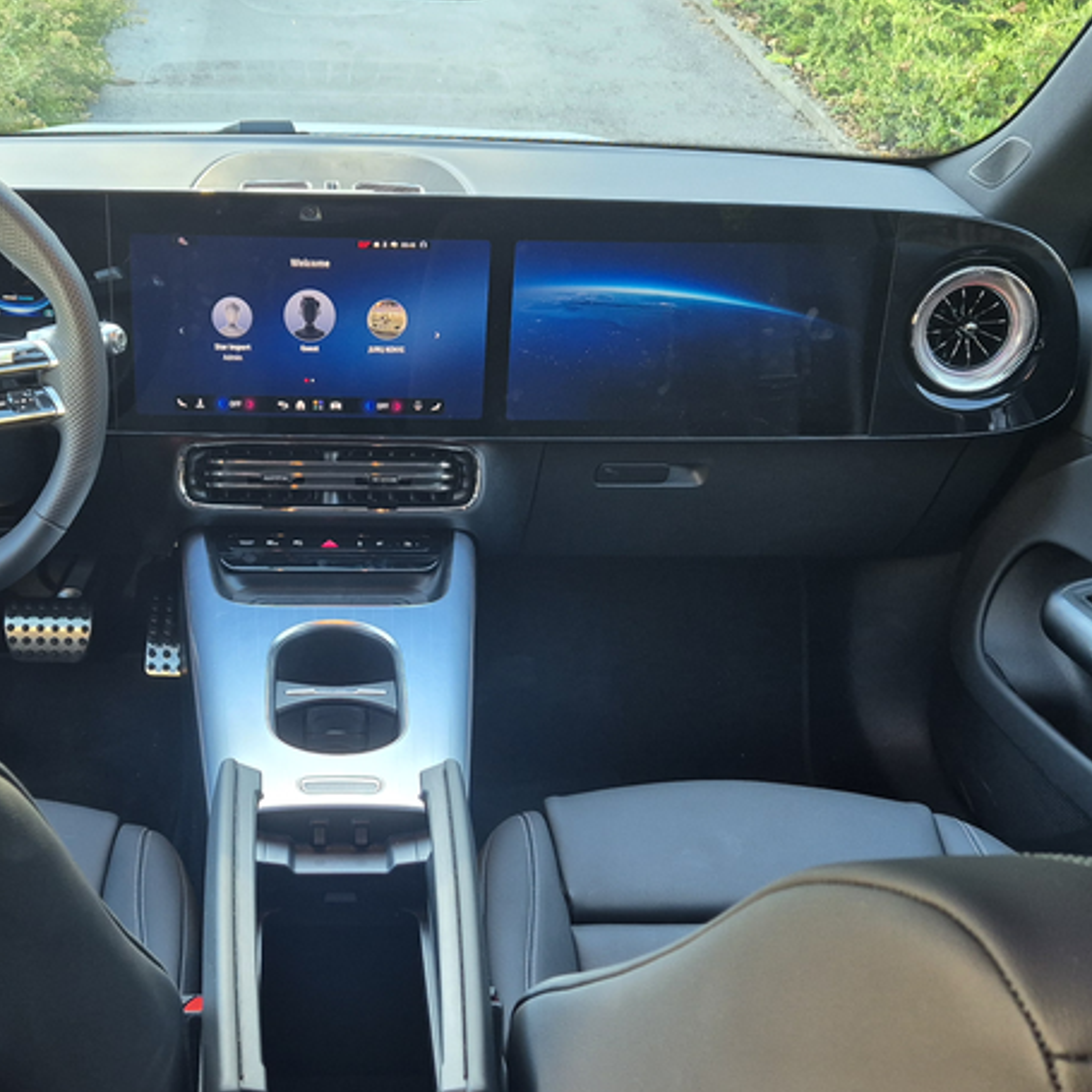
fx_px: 1499
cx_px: 358
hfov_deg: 39.5
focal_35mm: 42
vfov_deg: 39.9
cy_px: 644
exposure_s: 1/100
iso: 160
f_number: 1.8
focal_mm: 5.4
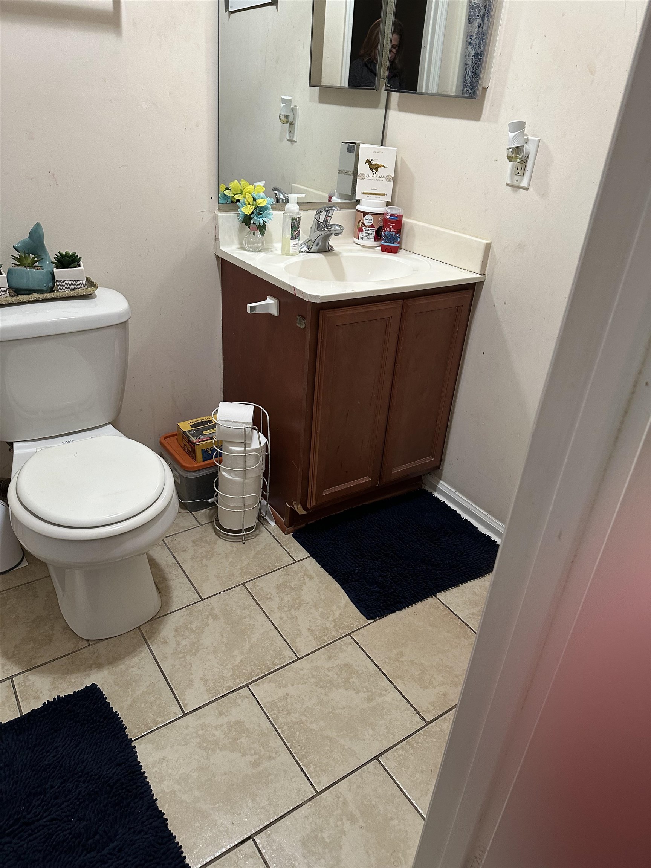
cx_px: 326
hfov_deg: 56.8
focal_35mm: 24
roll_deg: -5.0
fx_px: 602
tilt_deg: -27.6
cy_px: 434
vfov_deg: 71.6
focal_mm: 6.86
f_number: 1.78
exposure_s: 1/60
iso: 250
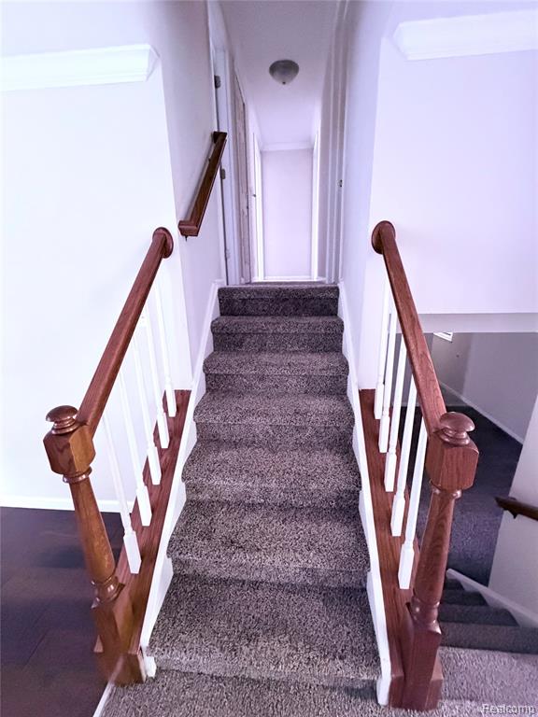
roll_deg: +1.4
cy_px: 358
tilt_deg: -16.5
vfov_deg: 102.1
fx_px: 290
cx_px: 269
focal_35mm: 14
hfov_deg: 85.7
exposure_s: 1/60
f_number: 2.2
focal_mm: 2.22
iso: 800
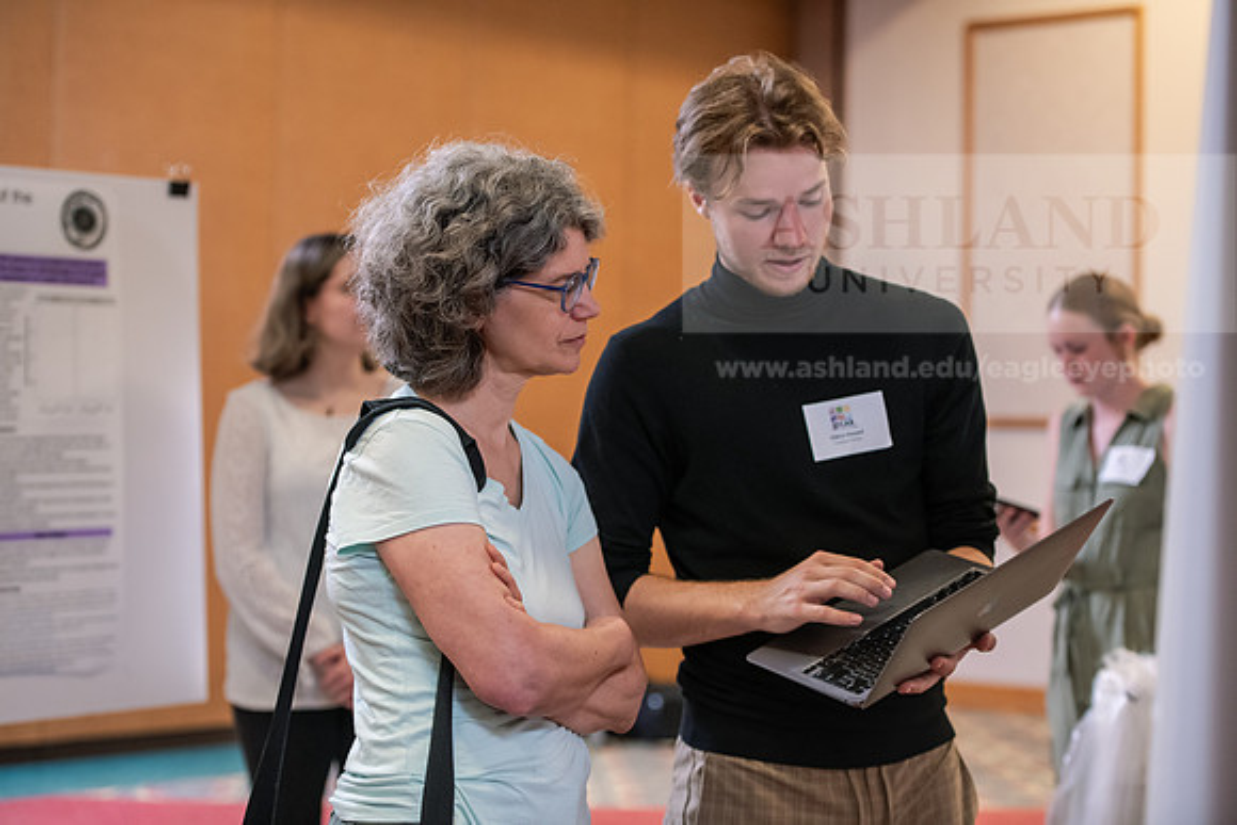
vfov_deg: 19.5
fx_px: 2406
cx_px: 618
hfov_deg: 28.8
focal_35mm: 70
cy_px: 412
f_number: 3.2
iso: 2000
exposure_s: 1/200
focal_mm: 70
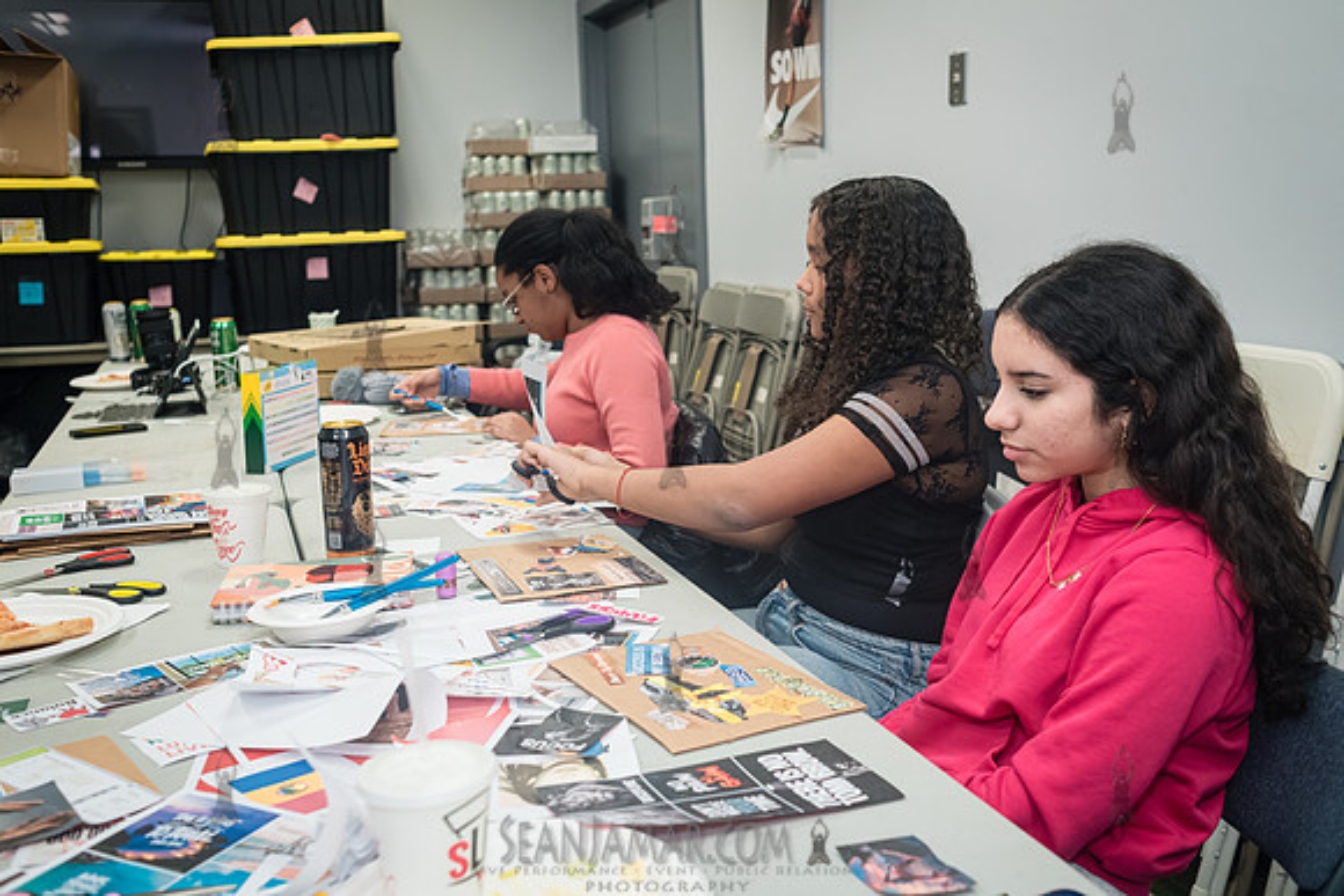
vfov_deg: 37.9
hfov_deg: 54.4
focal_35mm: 35
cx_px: 672
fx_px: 1307
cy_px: 448
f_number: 4.5
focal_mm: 35
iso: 2500
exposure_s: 1/320
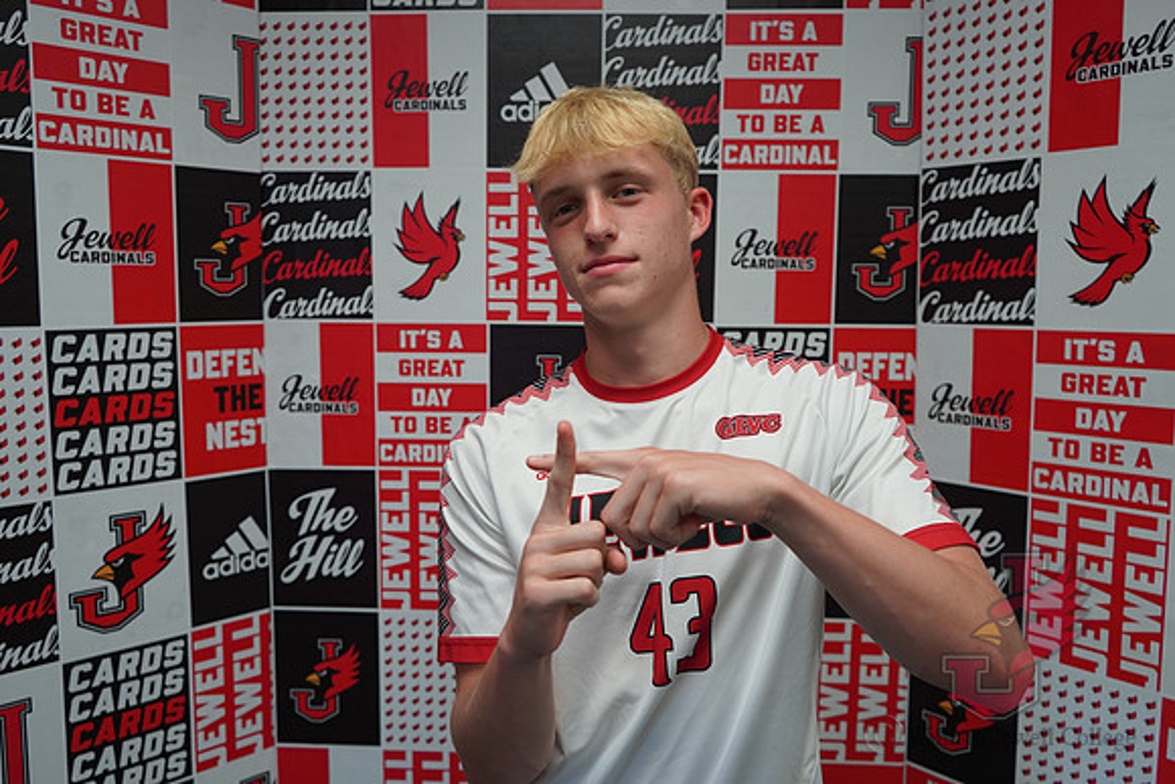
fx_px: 914
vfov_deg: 46.4
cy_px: 392
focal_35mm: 28
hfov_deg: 65.5
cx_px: 588
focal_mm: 28
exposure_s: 1/160
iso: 640
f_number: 4
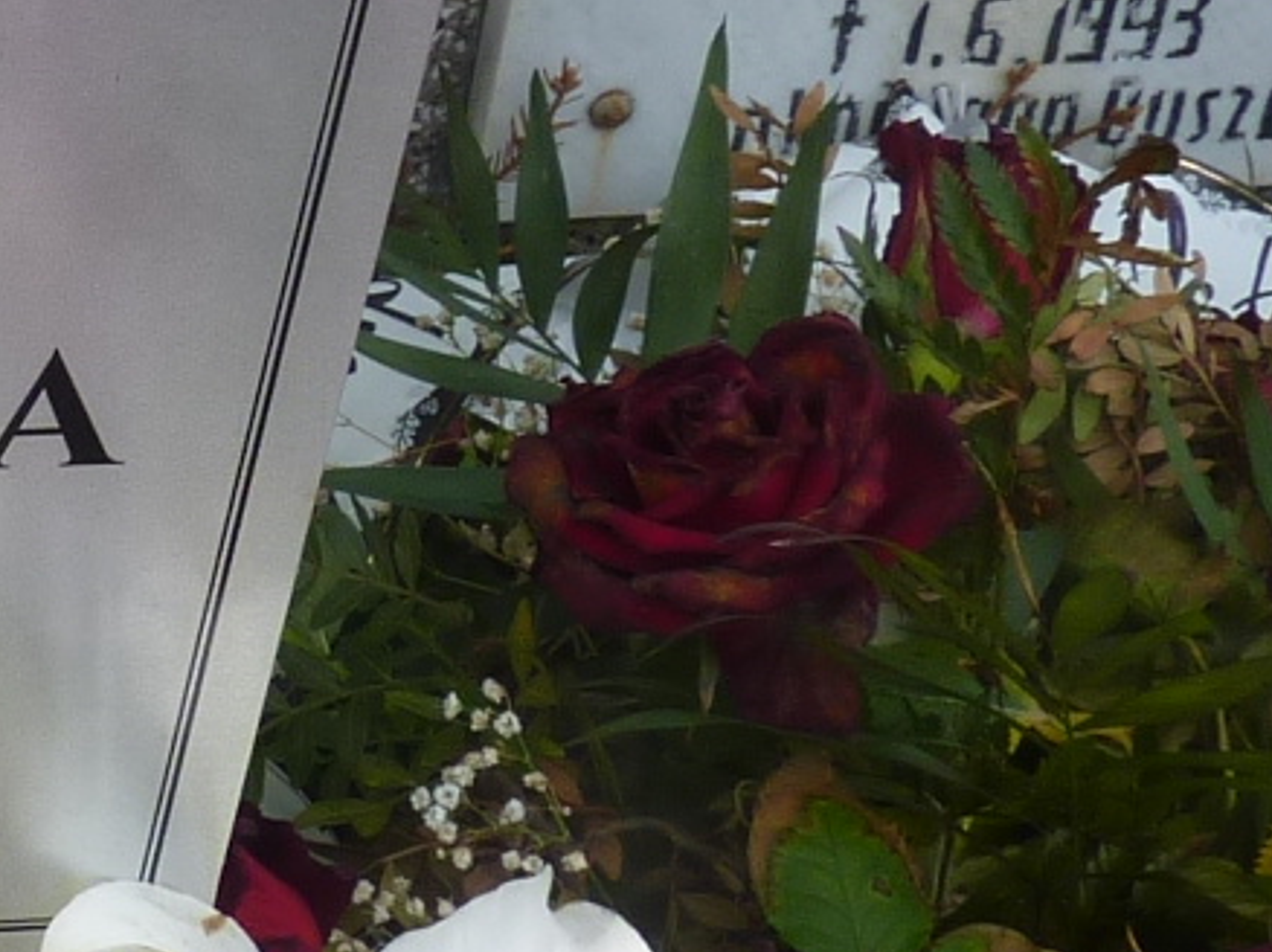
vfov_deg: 12.6
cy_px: 253
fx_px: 4297
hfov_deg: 15.9
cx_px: -433
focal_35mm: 117
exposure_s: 1/400
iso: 80
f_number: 4
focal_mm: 4.1
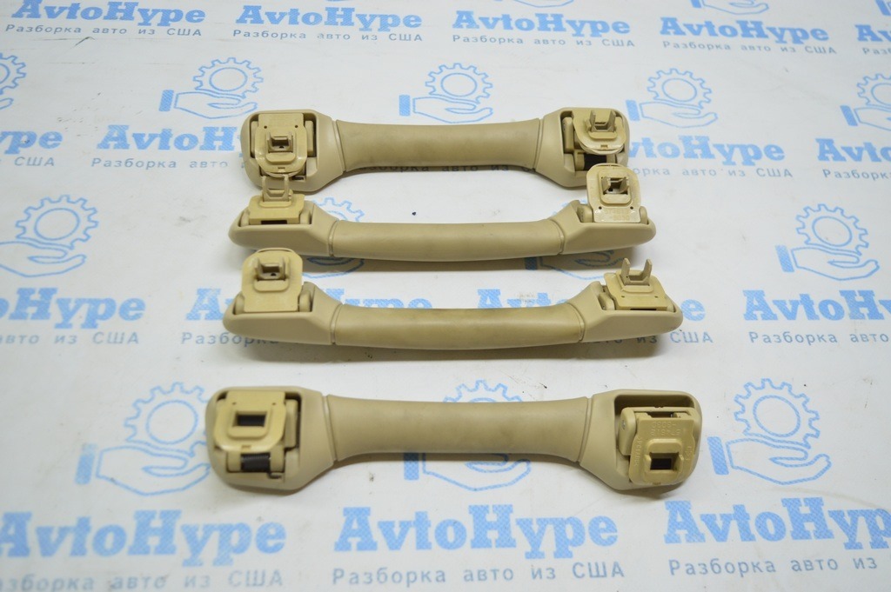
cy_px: 296
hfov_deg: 53.2
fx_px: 890
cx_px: 446
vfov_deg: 36.8
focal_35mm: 36
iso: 400
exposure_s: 1/60
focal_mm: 24
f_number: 4
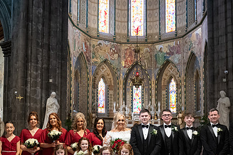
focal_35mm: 45
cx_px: 130
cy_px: 117
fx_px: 291
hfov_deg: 43.5
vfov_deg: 29.4
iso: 1250
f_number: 3.5
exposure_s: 1/160
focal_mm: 24
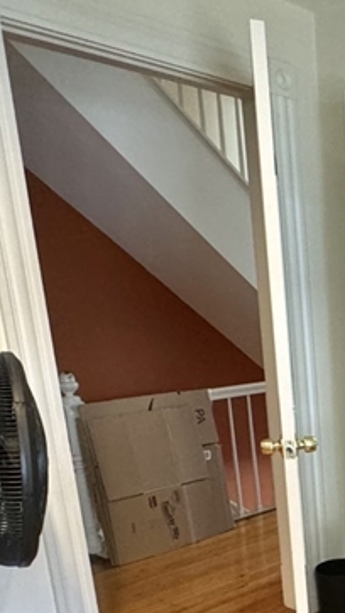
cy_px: 476
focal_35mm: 43
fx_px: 700
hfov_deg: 21.7
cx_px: 555
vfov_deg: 45.3
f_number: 2.2
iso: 500
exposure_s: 1/60
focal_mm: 2.22
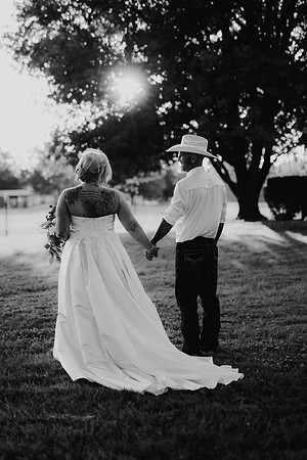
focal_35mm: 50
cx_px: 154
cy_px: 230
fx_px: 640
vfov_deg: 39.6
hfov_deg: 27.0
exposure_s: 1/640
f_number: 2.8
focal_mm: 50
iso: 200
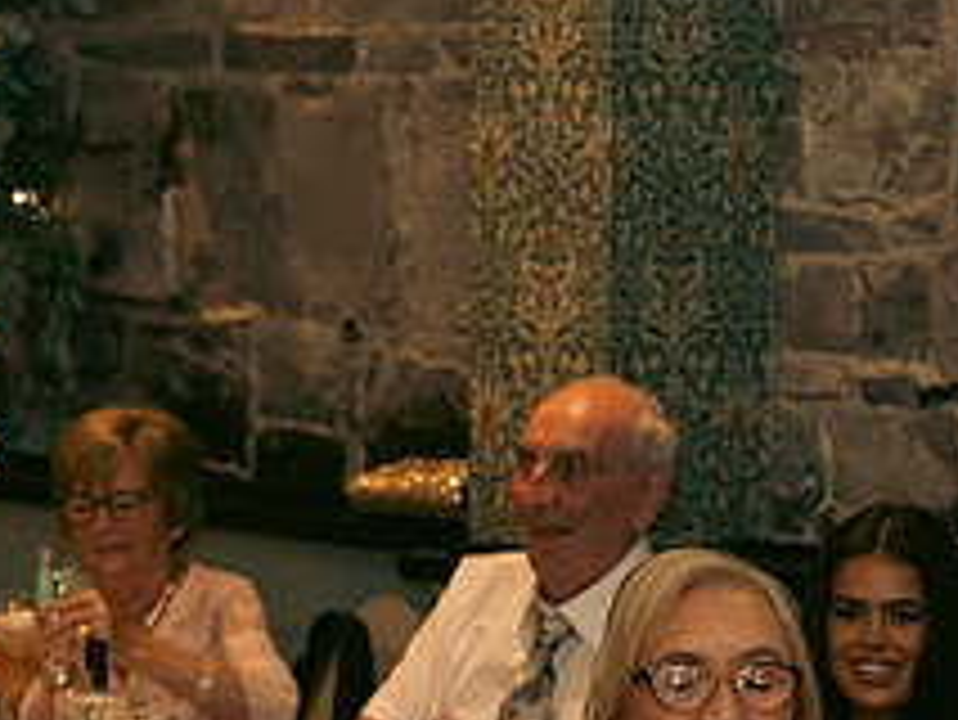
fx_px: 5067
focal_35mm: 183
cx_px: 810
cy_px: 848
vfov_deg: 8.0
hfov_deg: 10.8
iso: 2500
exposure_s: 1/160
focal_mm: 70
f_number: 3.5
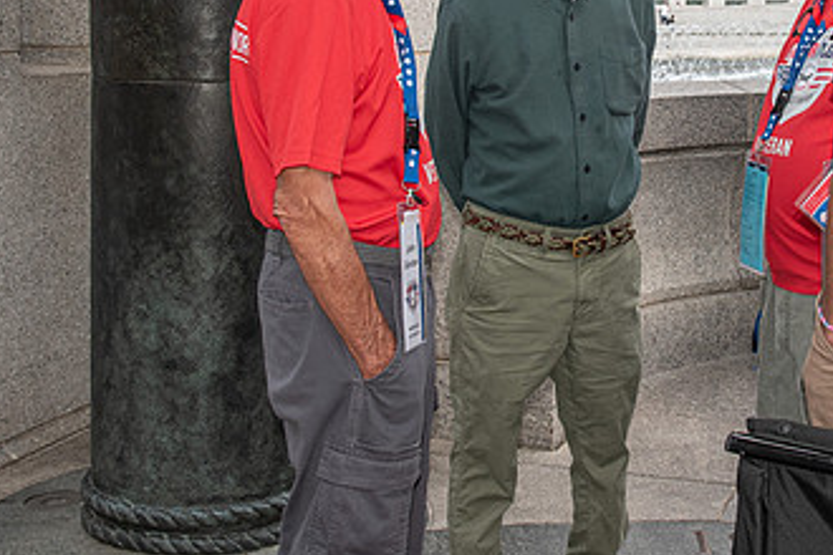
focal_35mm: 68
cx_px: 591
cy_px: 57
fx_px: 1573
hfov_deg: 29.3
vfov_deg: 19.7
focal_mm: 30
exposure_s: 1/160
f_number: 10
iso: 800
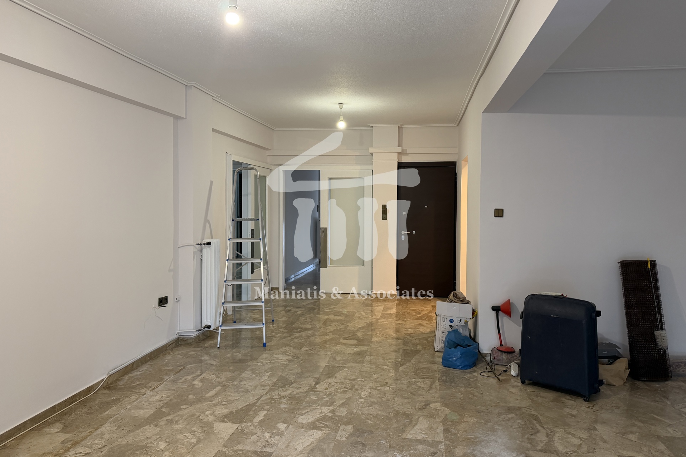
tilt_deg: -1.8
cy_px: 216
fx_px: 476
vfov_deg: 51.3
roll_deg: -0.7
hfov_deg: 71.5
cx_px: 343
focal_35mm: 25
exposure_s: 1/50
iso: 160
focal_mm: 6.76
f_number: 1.78
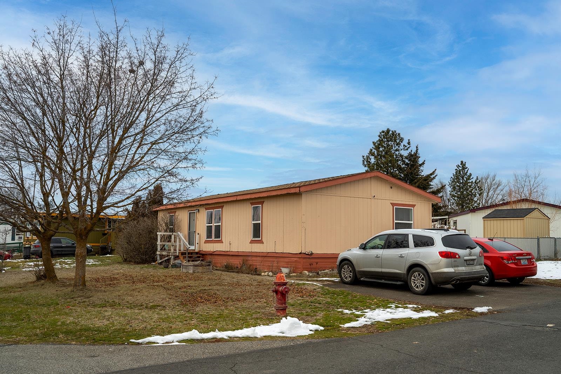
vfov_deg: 36.9
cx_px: 280
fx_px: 561
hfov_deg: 53.1
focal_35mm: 36
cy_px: 187
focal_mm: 36
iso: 100
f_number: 7.1
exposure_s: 1/640
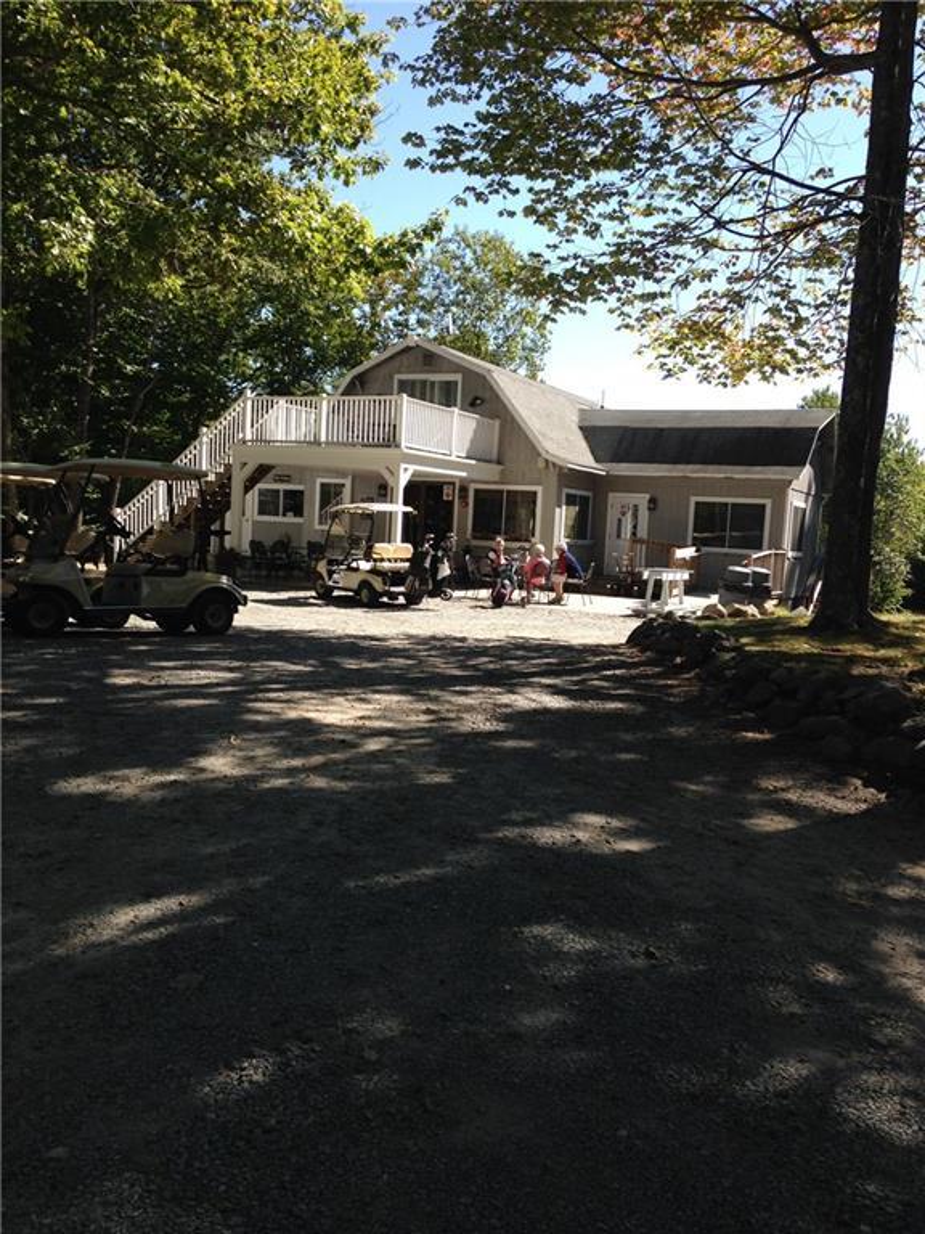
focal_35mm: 33
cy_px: 617
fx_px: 1176
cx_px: 462
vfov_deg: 55.4
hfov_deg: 42.9
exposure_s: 1/797
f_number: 2.4
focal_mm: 4.12
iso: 50
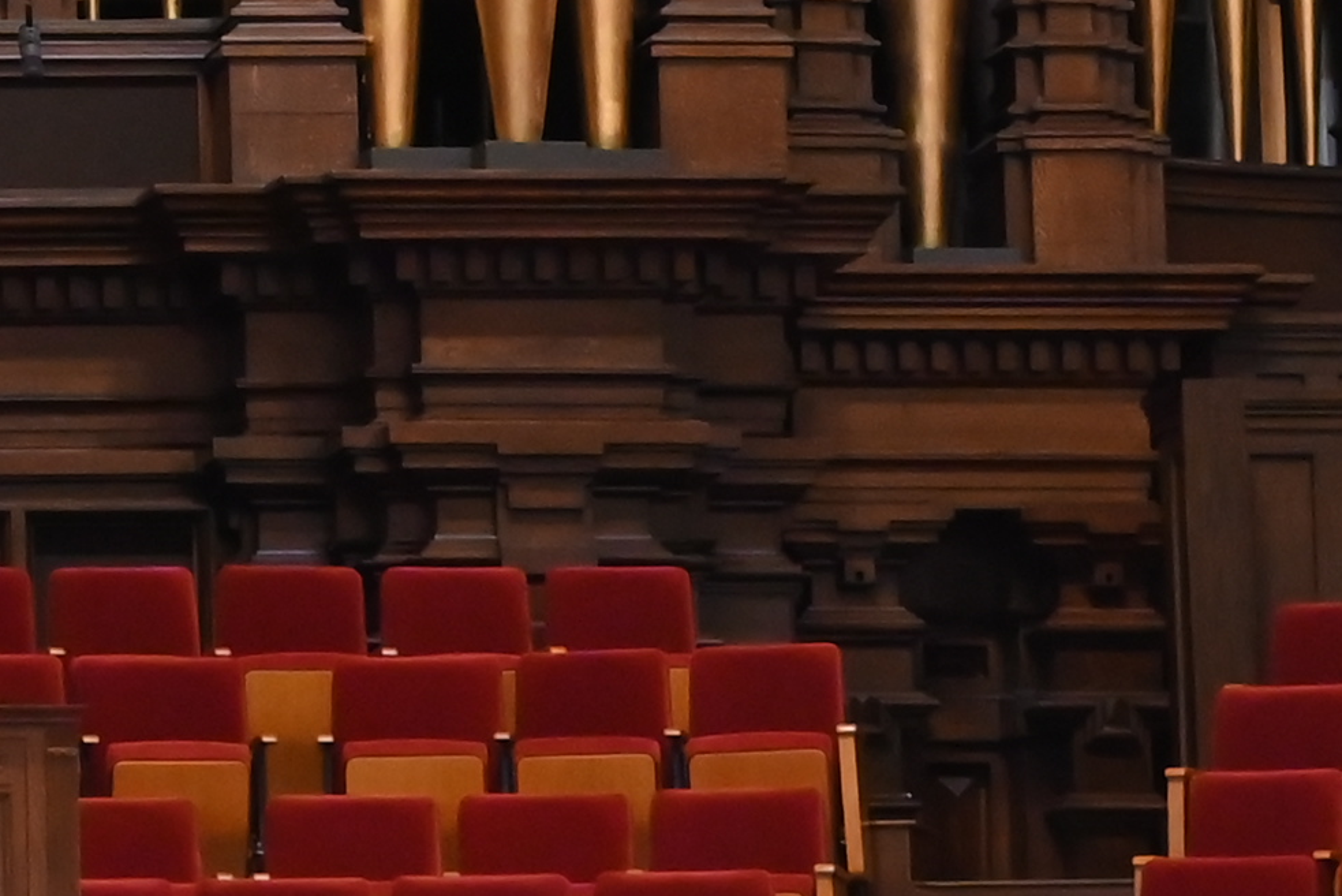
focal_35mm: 306
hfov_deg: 6.7
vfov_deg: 4.5
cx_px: -519
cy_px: -664
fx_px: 11410
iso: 3600
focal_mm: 50
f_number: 6.3
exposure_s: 1/50
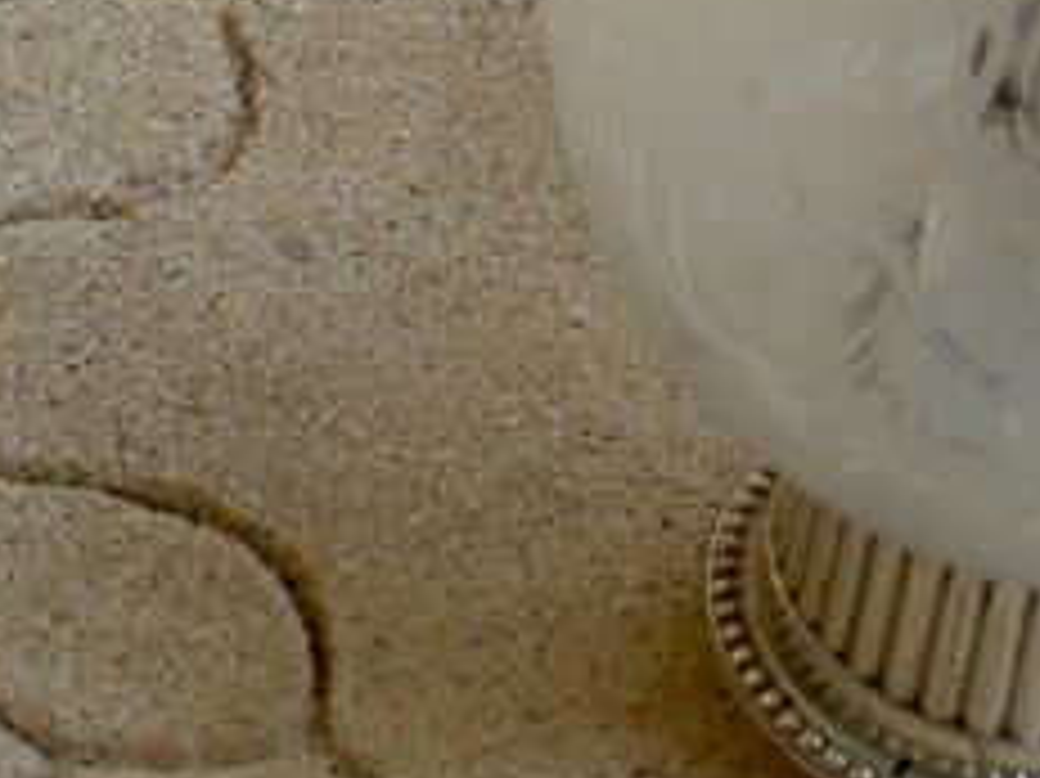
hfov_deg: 6.6
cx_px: 356
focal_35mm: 299
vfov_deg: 5.0
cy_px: -108
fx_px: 8978
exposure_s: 1/125
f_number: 3.7
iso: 50
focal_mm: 14.2
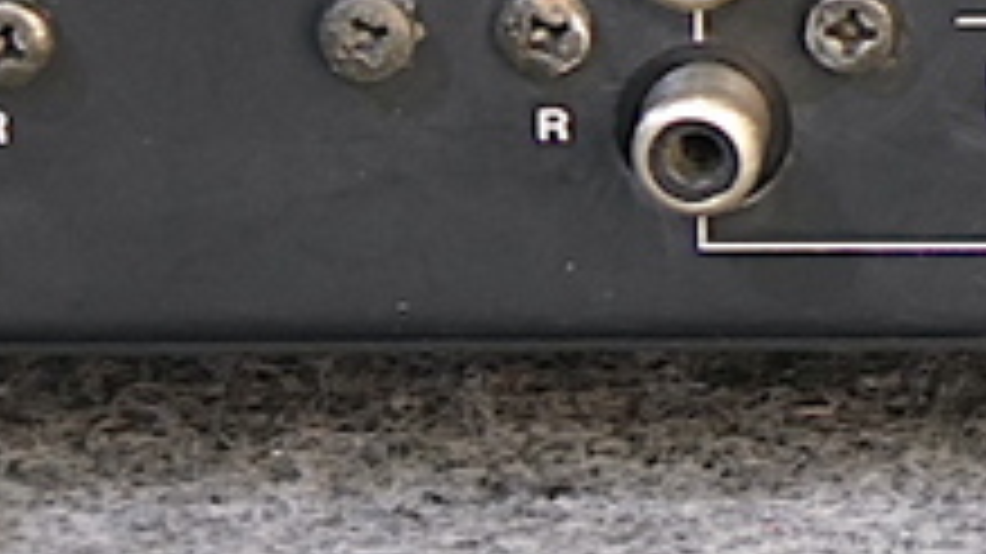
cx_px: 2076
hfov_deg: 2.3
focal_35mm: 955
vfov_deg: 1.3
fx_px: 24959
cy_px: -680
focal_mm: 35.8
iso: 100
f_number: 5.6
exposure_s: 1
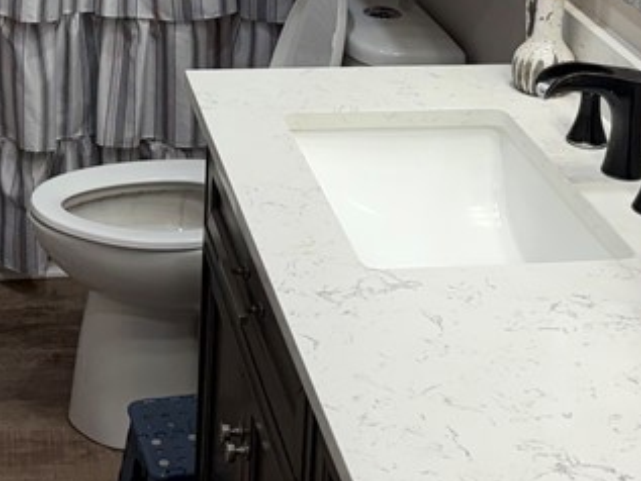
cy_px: -121
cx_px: 186
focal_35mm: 84
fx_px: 1556
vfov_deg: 16.7
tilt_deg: -12.4
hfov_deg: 23.1
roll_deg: -1.7
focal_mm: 5.96
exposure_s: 1/120
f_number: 1.6
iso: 50
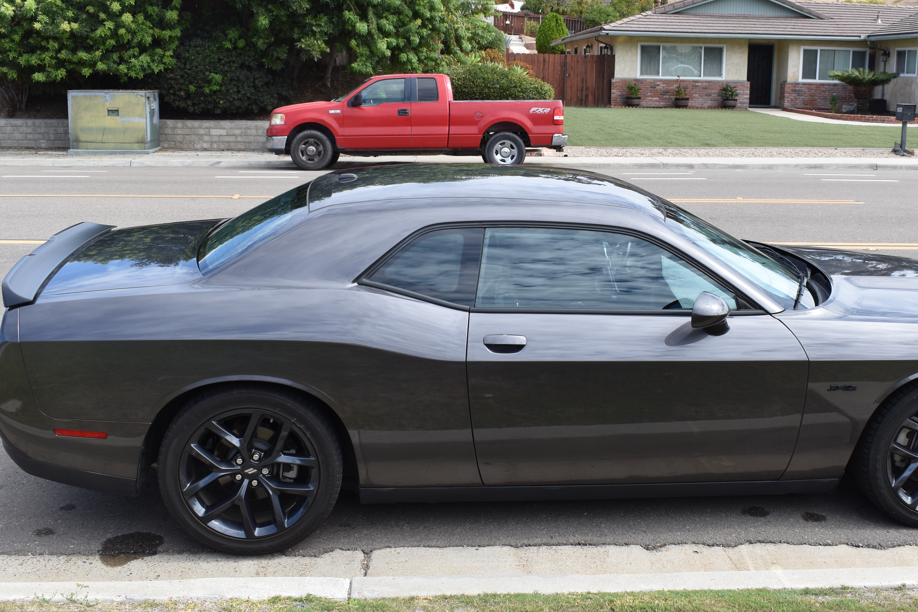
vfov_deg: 29.8
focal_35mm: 45
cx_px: 544
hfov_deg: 43.4
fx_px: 1147
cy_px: 278
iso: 200
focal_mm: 22
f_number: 8
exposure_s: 1/250
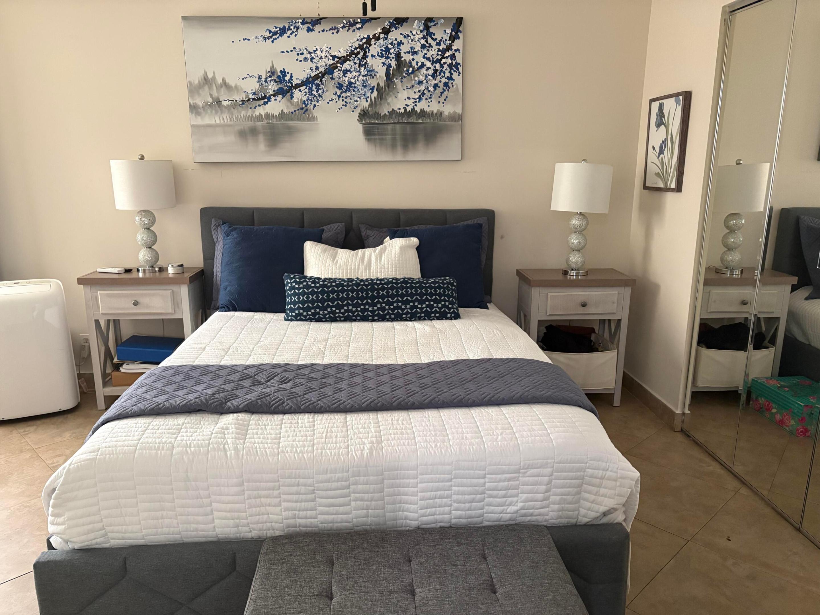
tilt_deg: -13.2
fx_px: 616
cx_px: 410
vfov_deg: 53.1
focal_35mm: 26
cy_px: 308
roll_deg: -0.2
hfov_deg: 67.3
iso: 400
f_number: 1.6
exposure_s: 1/60
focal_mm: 5.96
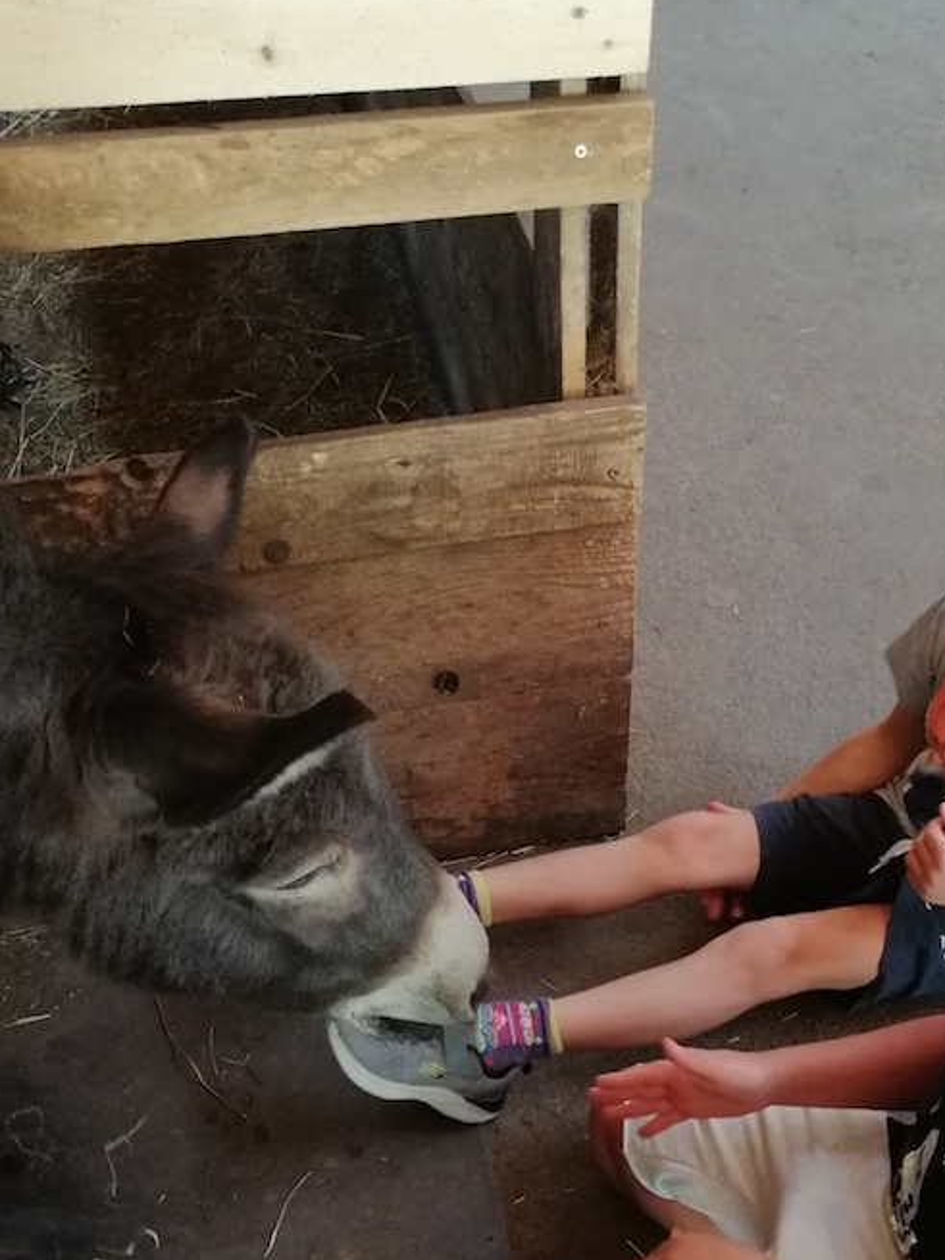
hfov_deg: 32.8
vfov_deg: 41.4
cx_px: 554
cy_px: 984
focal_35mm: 44
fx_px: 1602
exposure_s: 1/100
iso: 400
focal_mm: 3.95
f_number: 1.8
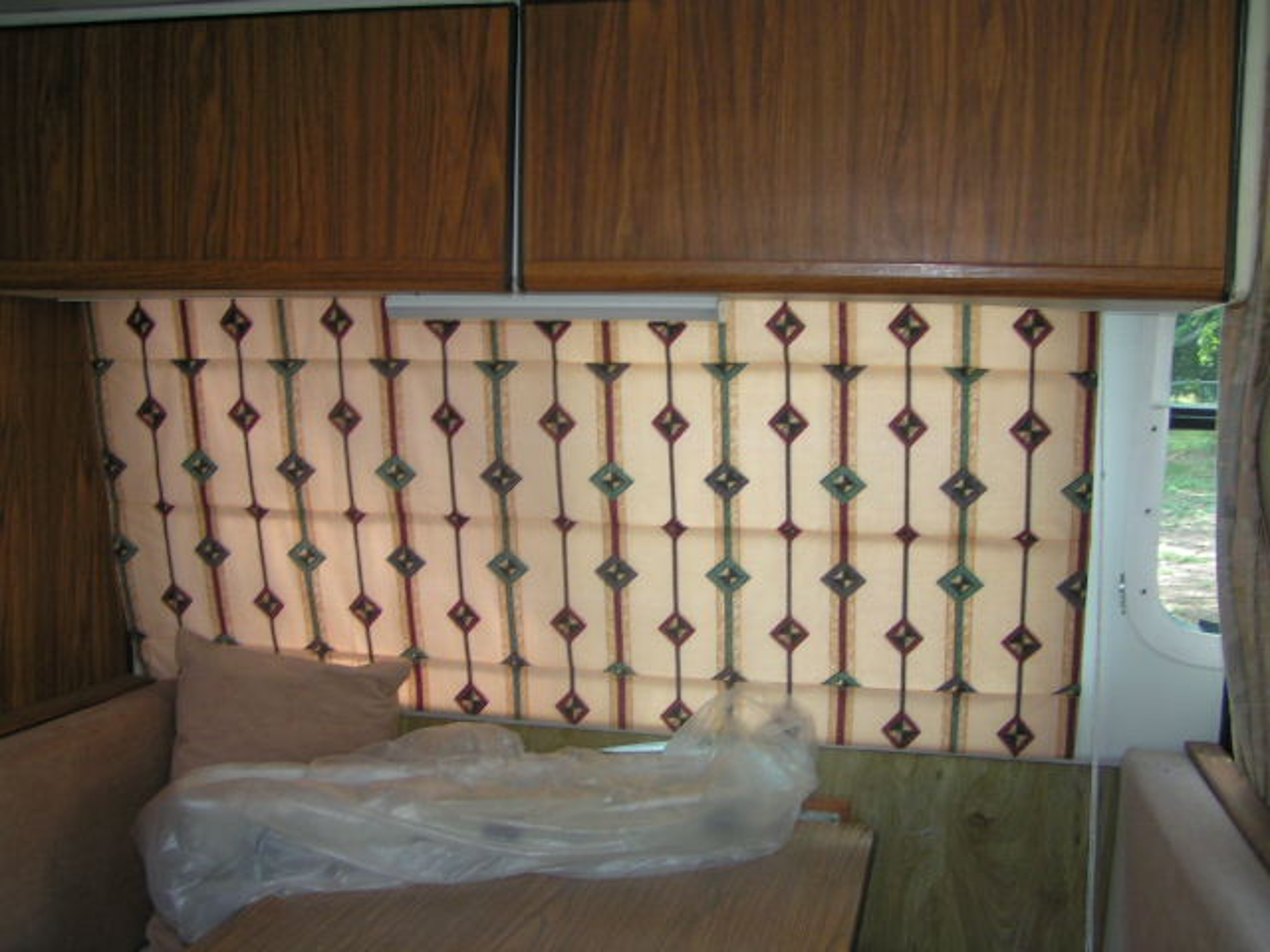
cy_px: 476
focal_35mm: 38
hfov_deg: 49.0
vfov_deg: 37.7
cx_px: 635
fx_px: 1394
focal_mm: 5.8
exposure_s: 1/60
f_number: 2.8
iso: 50
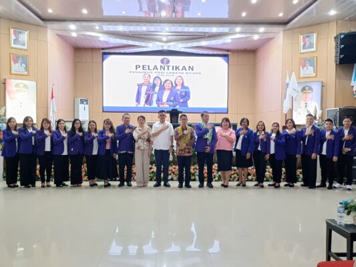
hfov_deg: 56.8
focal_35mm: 32
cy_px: 134
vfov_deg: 44.2
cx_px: 178
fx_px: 329
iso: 1600
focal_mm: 4.7
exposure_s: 1/25
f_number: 1.7
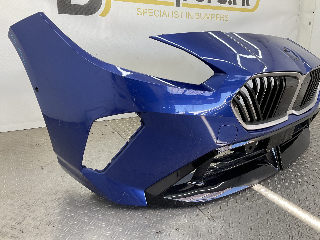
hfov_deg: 60.0
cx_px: 155
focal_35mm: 30
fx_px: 277
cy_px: 117
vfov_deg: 46.8
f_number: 1.8
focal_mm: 3
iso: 20
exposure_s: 1/100
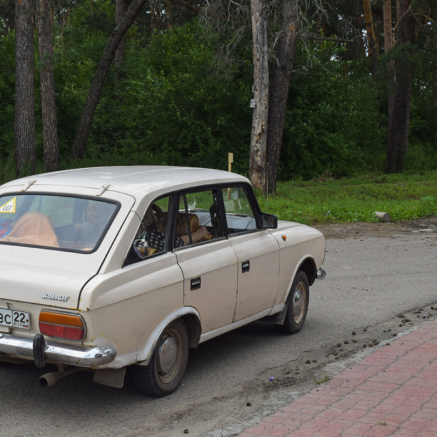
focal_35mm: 56
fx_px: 795
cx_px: 137
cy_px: 218
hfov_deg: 30.5
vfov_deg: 30.7
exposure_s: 1/800
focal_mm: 29
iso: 400
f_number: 6.3
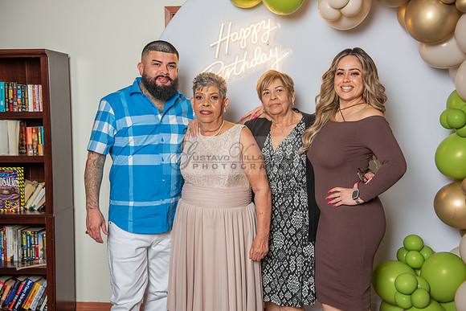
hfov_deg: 43.6
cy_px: 156
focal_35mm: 45
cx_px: 233
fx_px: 583
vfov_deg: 29.9
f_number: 4
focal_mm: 45
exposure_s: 1/160
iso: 200
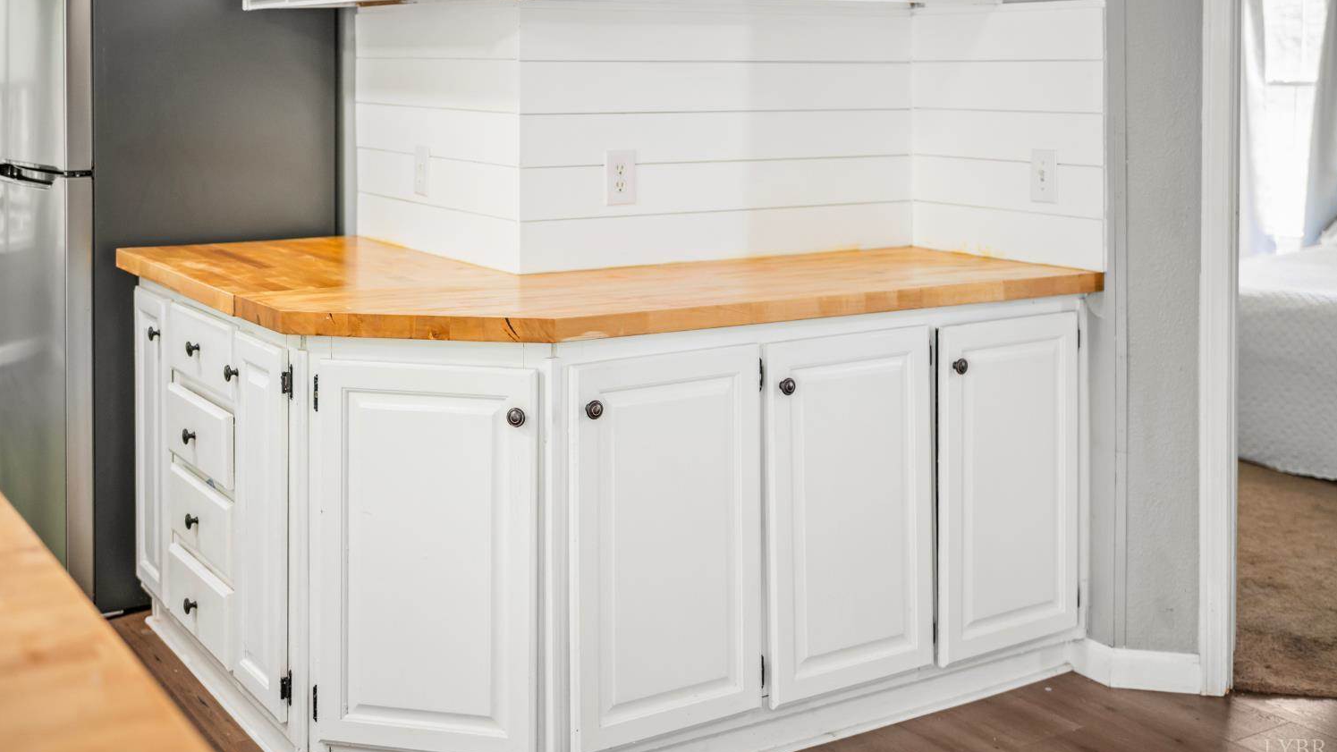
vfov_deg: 28.3
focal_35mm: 42
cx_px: 669
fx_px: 1489
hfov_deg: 48.4
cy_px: 322
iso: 400
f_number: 2.2
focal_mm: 40
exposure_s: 1/60
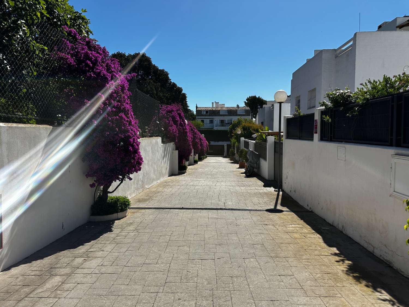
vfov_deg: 56.8
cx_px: 204
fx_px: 284
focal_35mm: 24
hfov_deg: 71.6
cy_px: 154
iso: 80
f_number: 1.78
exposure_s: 1/6623
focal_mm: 6.86
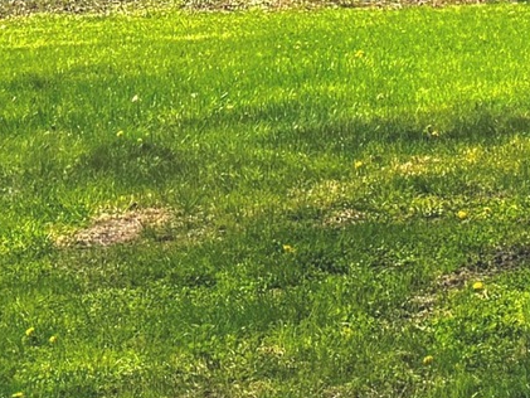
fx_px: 2680
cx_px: 339
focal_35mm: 175
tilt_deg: +12.8
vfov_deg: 7.6
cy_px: -699
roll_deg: -0.2
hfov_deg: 11.3
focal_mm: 6.76
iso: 80
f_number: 1.78
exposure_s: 1/2331
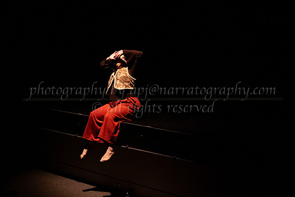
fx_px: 615
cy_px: 98
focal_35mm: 75
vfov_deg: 18.2
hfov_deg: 27.0
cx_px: 148
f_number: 4
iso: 4000
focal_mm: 75
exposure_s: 1/320
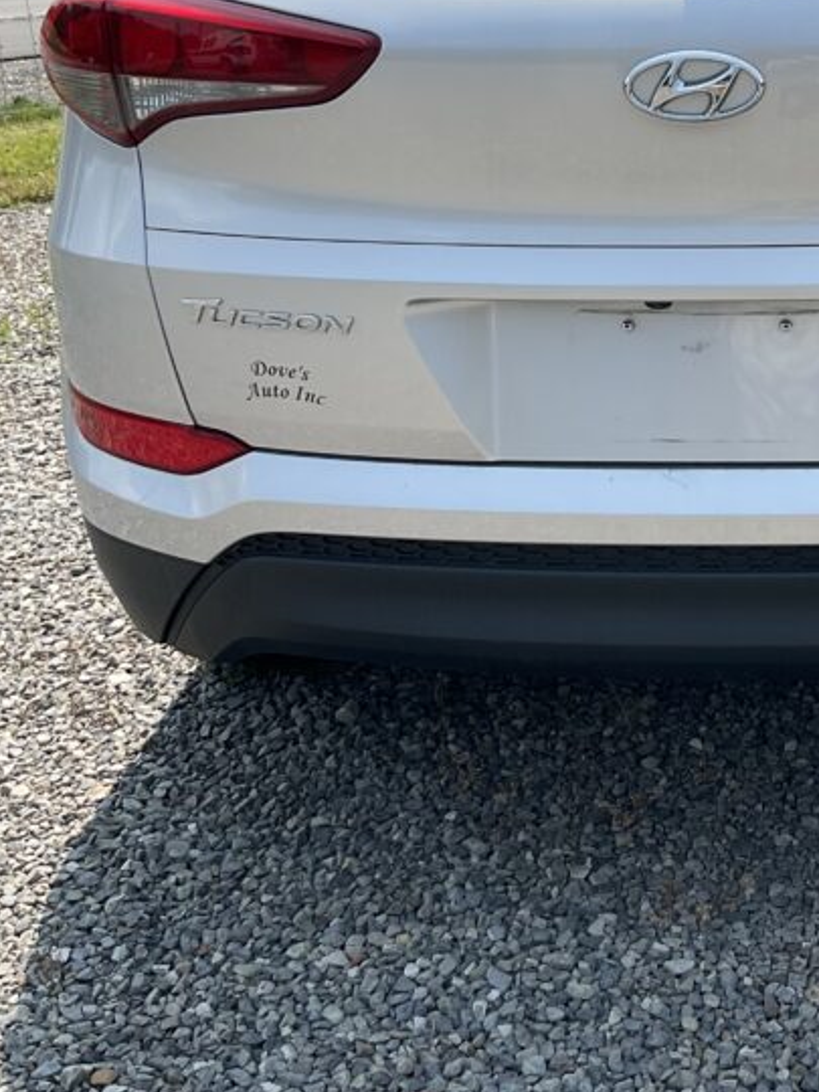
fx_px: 1735
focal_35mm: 55
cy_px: 362
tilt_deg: -16.3
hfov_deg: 25.6
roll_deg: +2.9
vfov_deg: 34.6
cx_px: 760
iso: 16
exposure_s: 1/1490
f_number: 1.8
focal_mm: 3
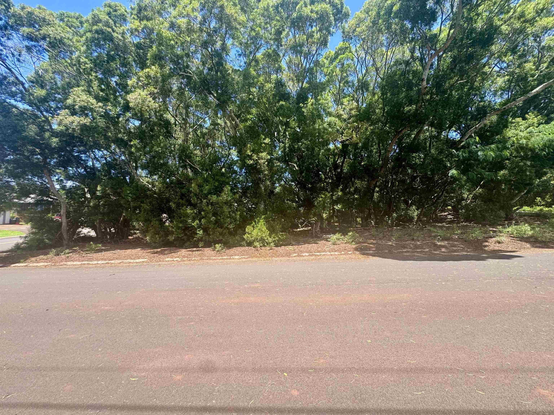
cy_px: 208
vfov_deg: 85.7
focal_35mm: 14
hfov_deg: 102.1
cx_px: 277
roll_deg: -3.5
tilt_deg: +1.6
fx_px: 224
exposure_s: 1/435
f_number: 2.2
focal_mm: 2.22
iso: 50
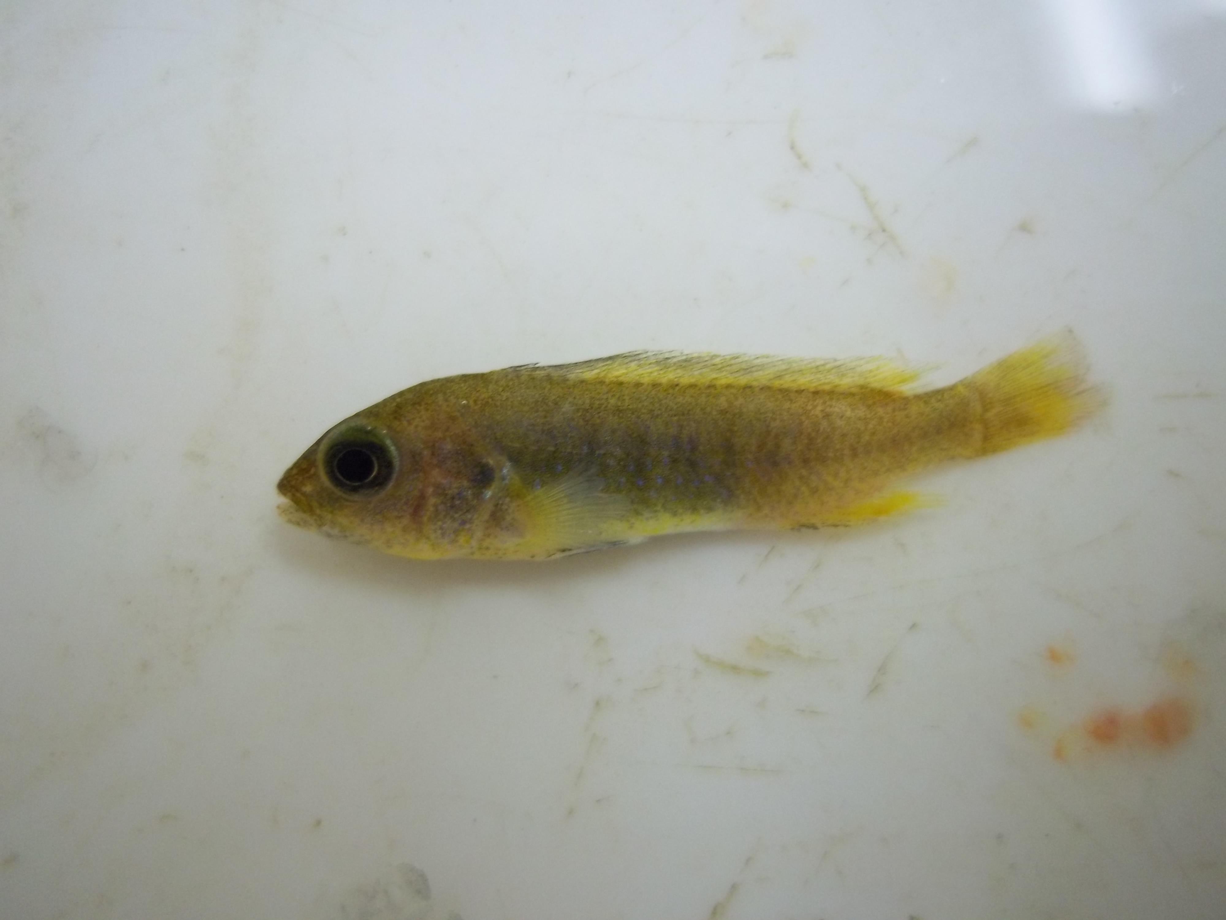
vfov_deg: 39.7
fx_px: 1275
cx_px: 613
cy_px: 460
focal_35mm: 36
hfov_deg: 51.4
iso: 160
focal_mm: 6.5
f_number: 3.1
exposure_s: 1/25
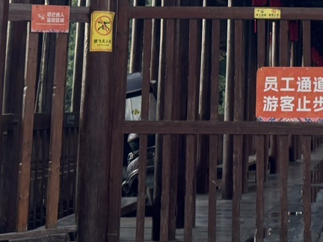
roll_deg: +0.4
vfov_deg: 12.5
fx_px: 1036
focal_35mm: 111
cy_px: -144
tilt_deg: +14.2
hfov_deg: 17.3
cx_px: 325
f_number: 1.78
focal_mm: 6.76
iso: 100
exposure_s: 1/141
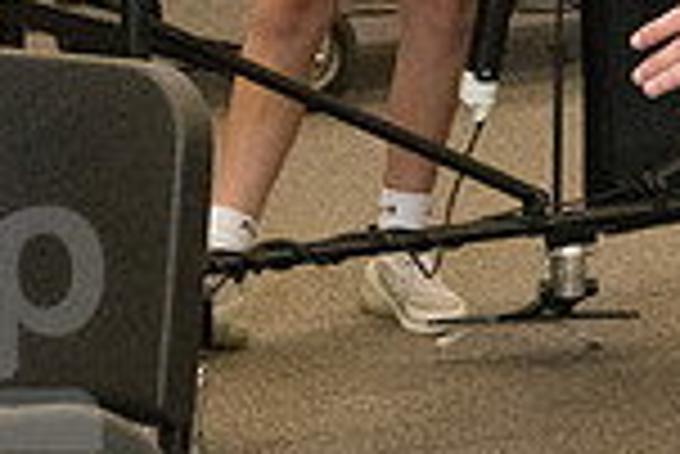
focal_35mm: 288
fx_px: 5445
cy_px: -297
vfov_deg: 4.7
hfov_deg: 7.1
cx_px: 603
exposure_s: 1/400
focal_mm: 50
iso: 10000
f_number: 5.6
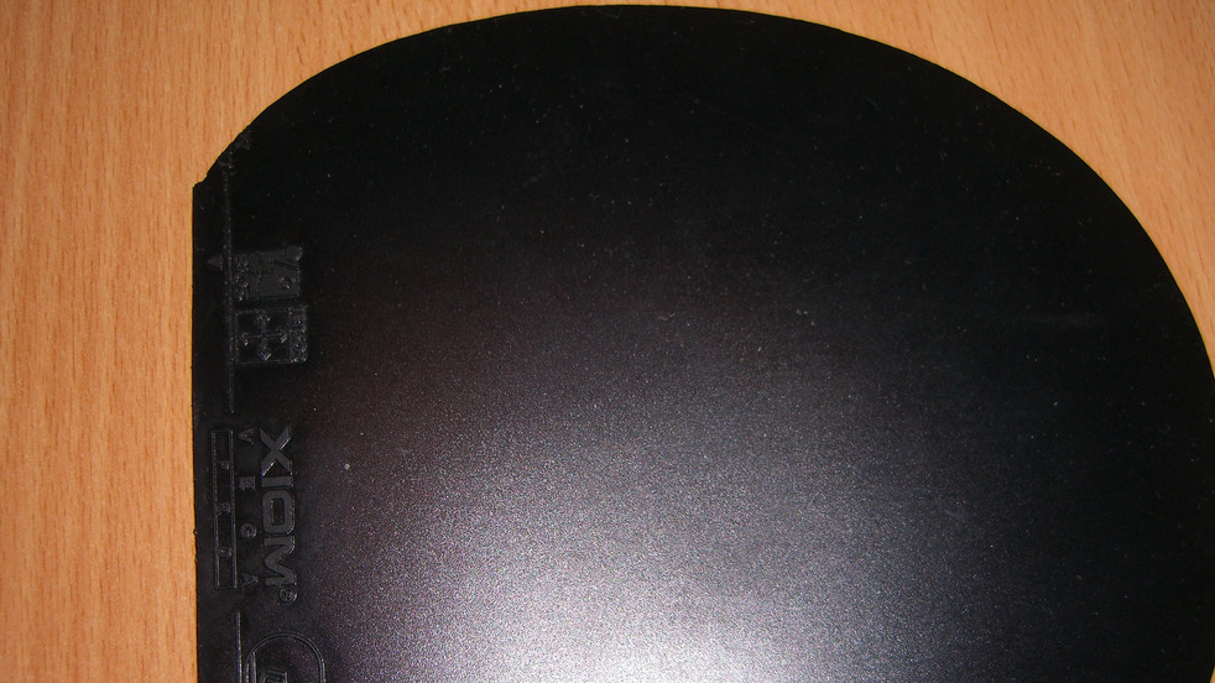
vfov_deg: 26.3
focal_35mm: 45
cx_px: 599
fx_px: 1450
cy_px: 491
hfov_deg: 45.5
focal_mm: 7.9
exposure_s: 1/60
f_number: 2.8
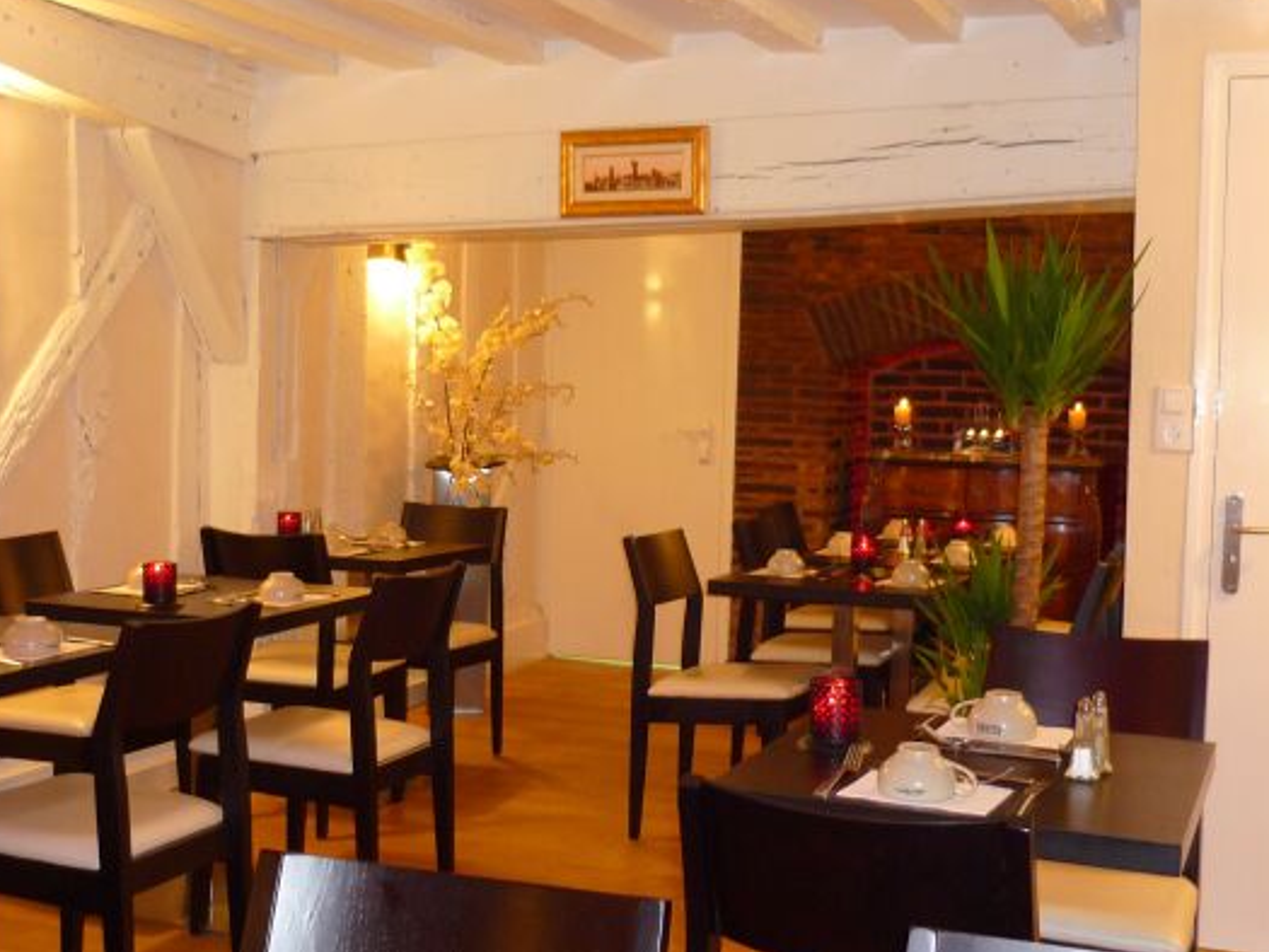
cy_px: 443
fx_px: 1613
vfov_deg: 32.9
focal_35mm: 44
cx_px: 595
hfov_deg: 42.9
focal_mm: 5.5
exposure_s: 1/8
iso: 160
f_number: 2.8
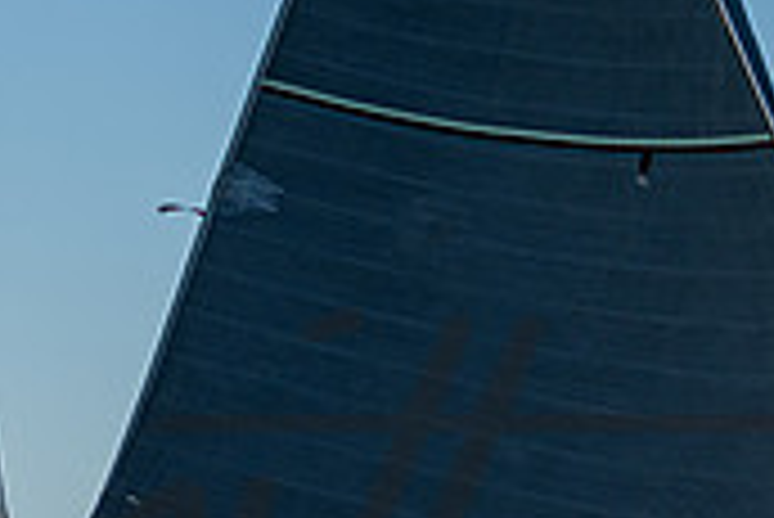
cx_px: -407
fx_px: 9016
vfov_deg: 3.3
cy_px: 439
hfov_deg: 4.9
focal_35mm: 419
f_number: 5.6
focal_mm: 100
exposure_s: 1/4000
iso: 400
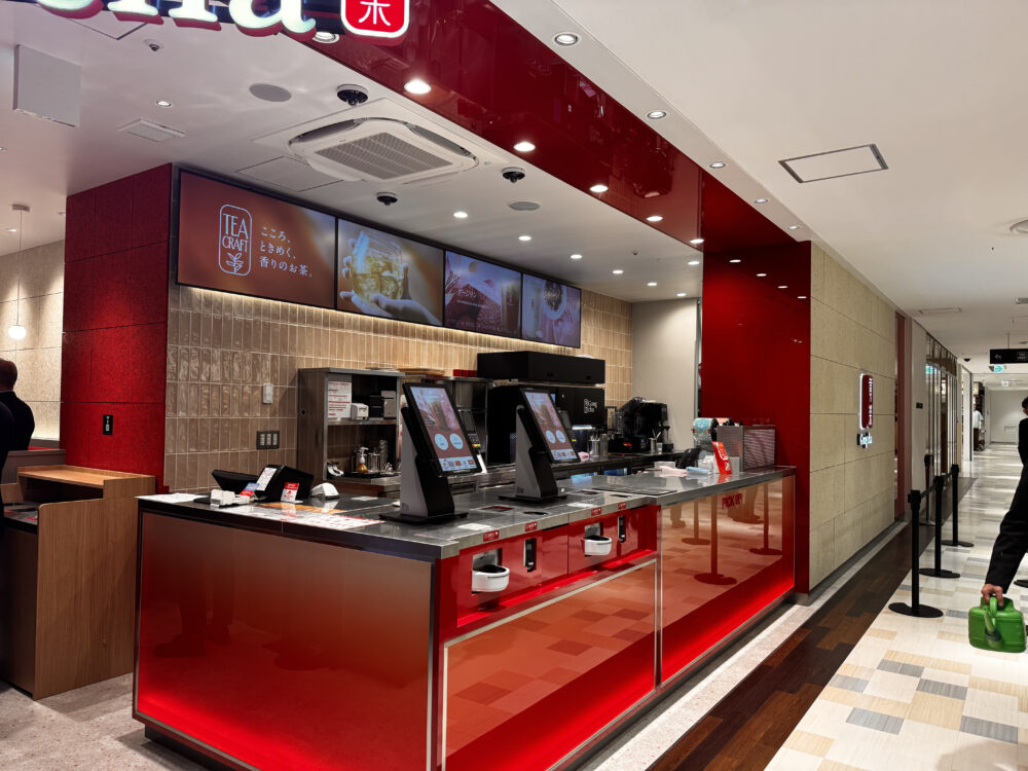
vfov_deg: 56.8
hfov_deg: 71.6
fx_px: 713
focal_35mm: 24
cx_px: 514
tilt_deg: +1.0
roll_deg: -0.3
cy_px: 386
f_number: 1.78
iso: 125
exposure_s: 1/120
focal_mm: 6.76
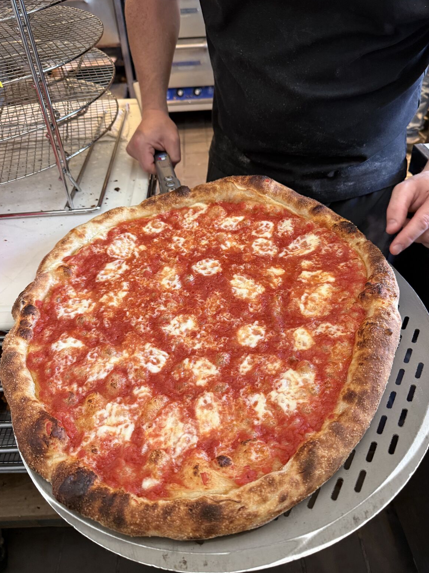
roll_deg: +3.8
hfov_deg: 54.9
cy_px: 276
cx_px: 219
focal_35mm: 25
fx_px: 413
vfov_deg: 69.4
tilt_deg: -42.3
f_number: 1.78
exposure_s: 1/60
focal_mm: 6.76
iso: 250
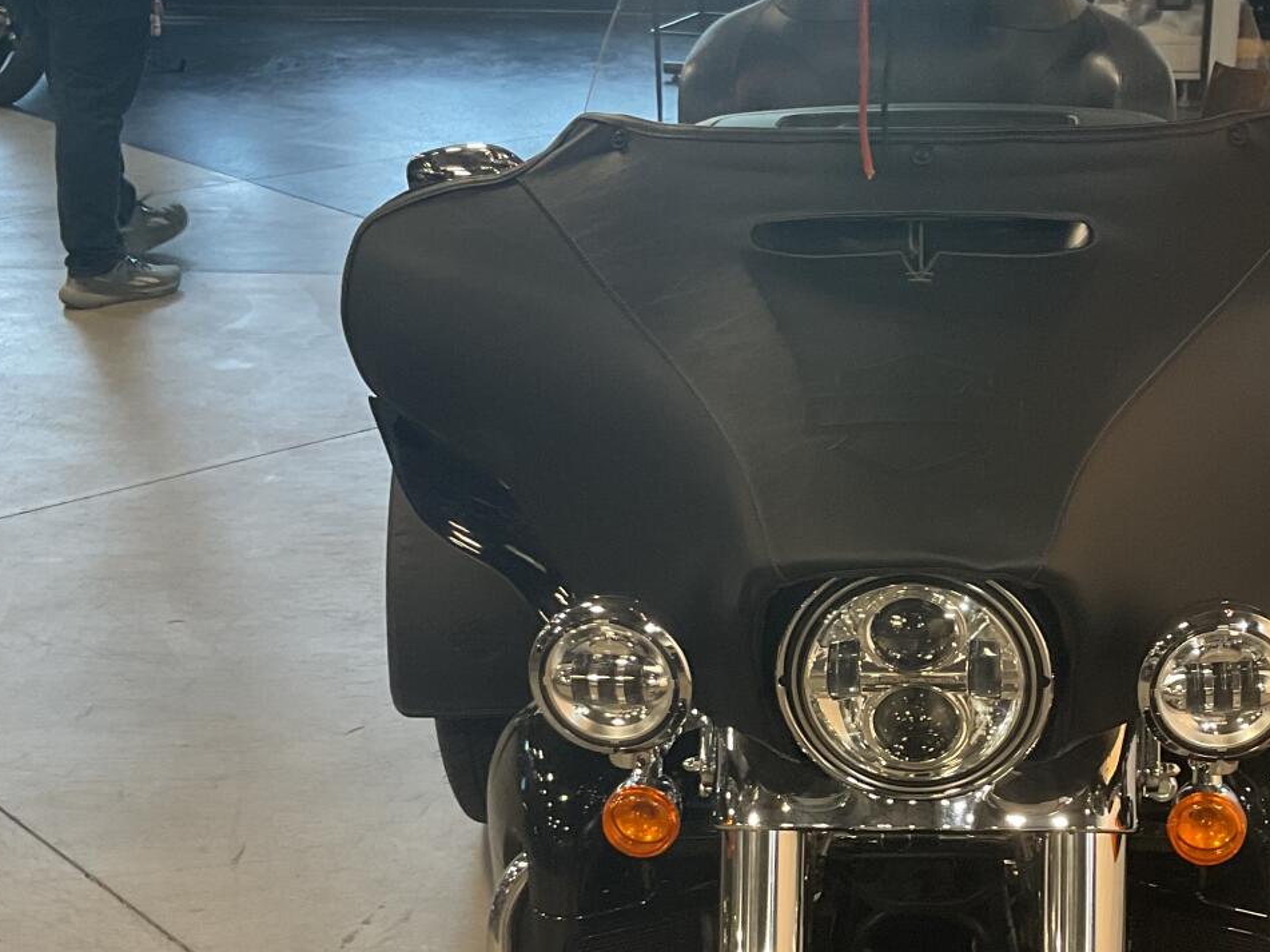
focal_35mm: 61
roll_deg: -0.4
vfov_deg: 23.7
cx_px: 952
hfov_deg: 31.1
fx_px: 2238
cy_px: 758
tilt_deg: -27.4
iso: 80
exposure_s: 1/60
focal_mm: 3
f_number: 1.8
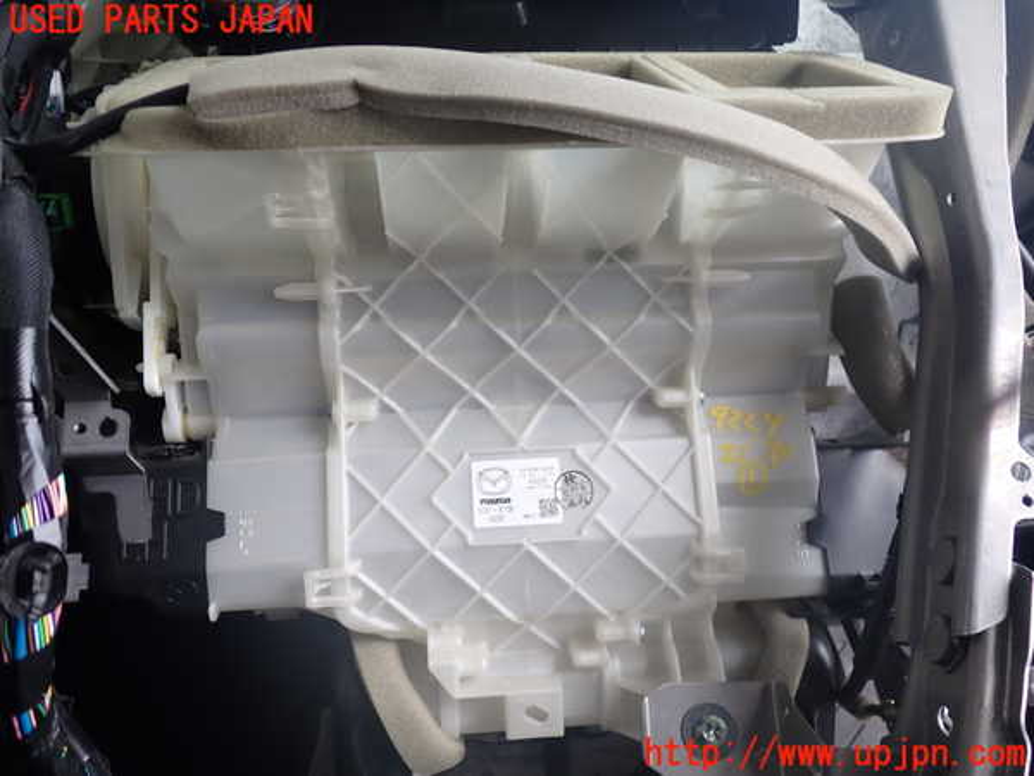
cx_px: 517
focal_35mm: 30
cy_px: 388
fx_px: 896
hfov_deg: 60.0
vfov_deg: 46.8
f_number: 2.3
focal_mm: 5.4
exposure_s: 1/125
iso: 125
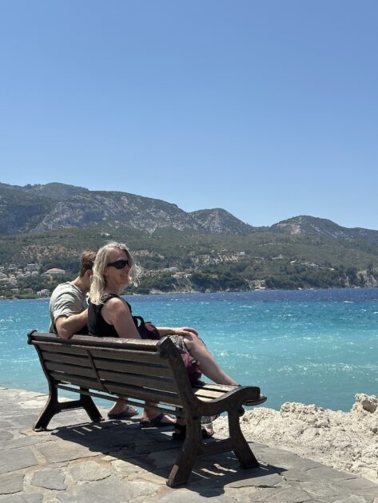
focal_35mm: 48
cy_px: 252
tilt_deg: +3.6
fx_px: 698
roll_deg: +0.6
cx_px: 189
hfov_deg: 30.3
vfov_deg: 39.6
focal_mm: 6.86
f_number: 1.78
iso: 64
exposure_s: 1/4785
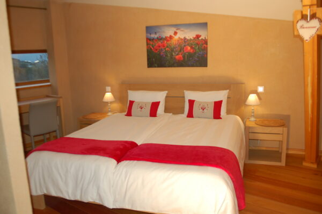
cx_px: 161
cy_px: 107
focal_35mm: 30
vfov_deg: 43.5
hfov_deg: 62.0
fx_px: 268
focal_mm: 20
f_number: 3.8
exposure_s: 1/60
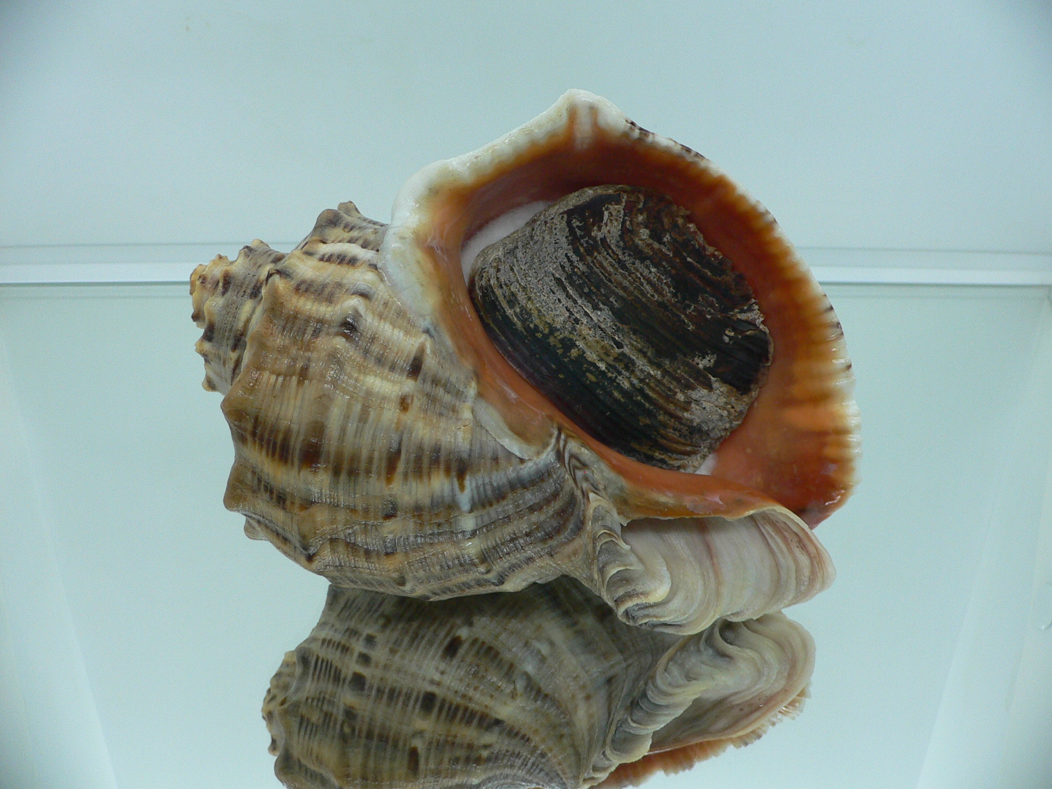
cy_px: 394
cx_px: 526
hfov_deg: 52.6
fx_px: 1064
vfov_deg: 40.7
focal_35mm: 35
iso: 150
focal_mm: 4.6
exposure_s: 1/60
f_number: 2.8
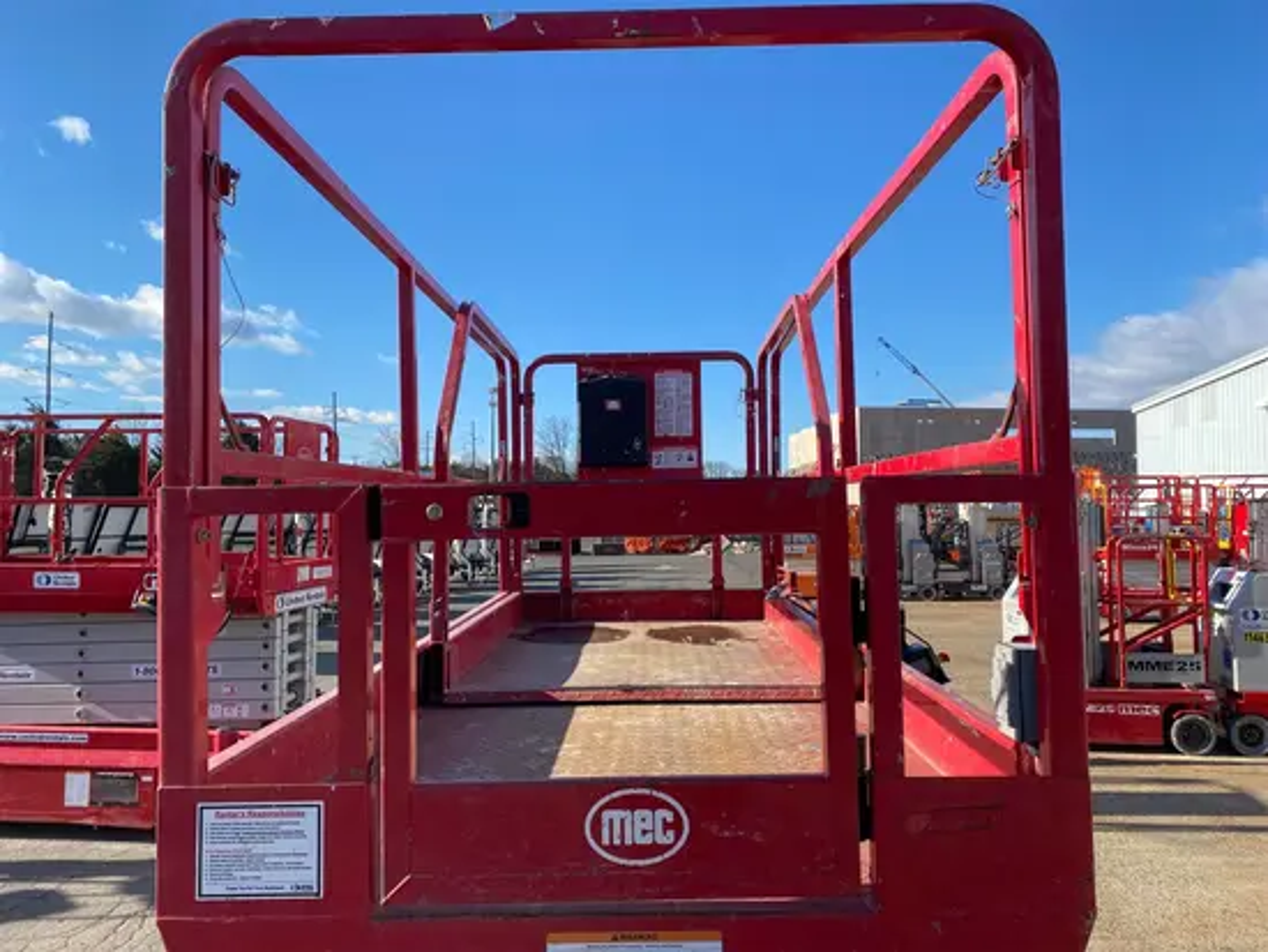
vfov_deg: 53.1
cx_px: 634
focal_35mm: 26
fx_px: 953
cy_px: 476
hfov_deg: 67.3
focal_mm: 4.25
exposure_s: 1/1898
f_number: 1.8
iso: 32
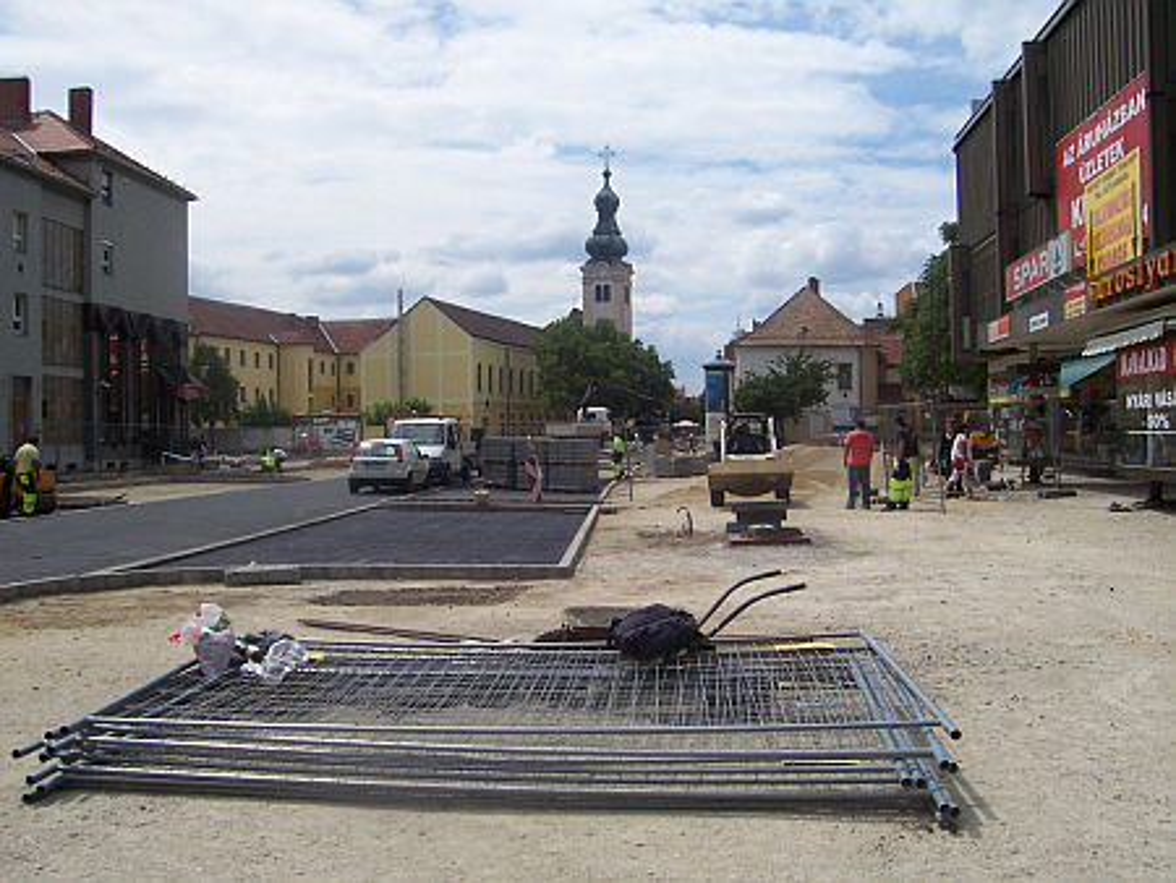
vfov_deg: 41.8
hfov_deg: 53.9
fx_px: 1156
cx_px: 588
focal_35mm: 34
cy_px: 442
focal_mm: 5.6
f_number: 5.6
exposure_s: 1/1000
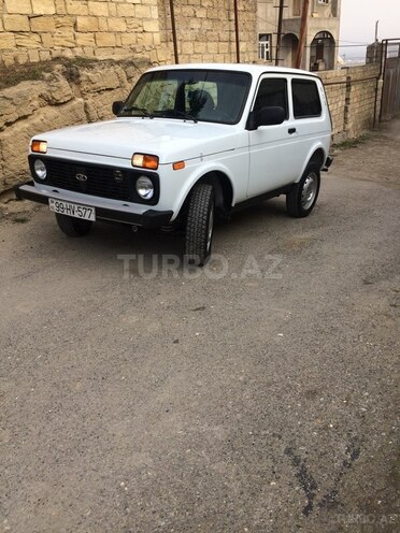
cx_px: 200
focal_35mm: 29
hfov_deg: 48.2
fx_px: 447
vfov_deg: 61.7
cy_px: 266
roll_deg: +4.9
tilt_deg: -26.2
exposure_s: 1/1140
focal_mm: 4.15
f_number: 2.2
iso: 32
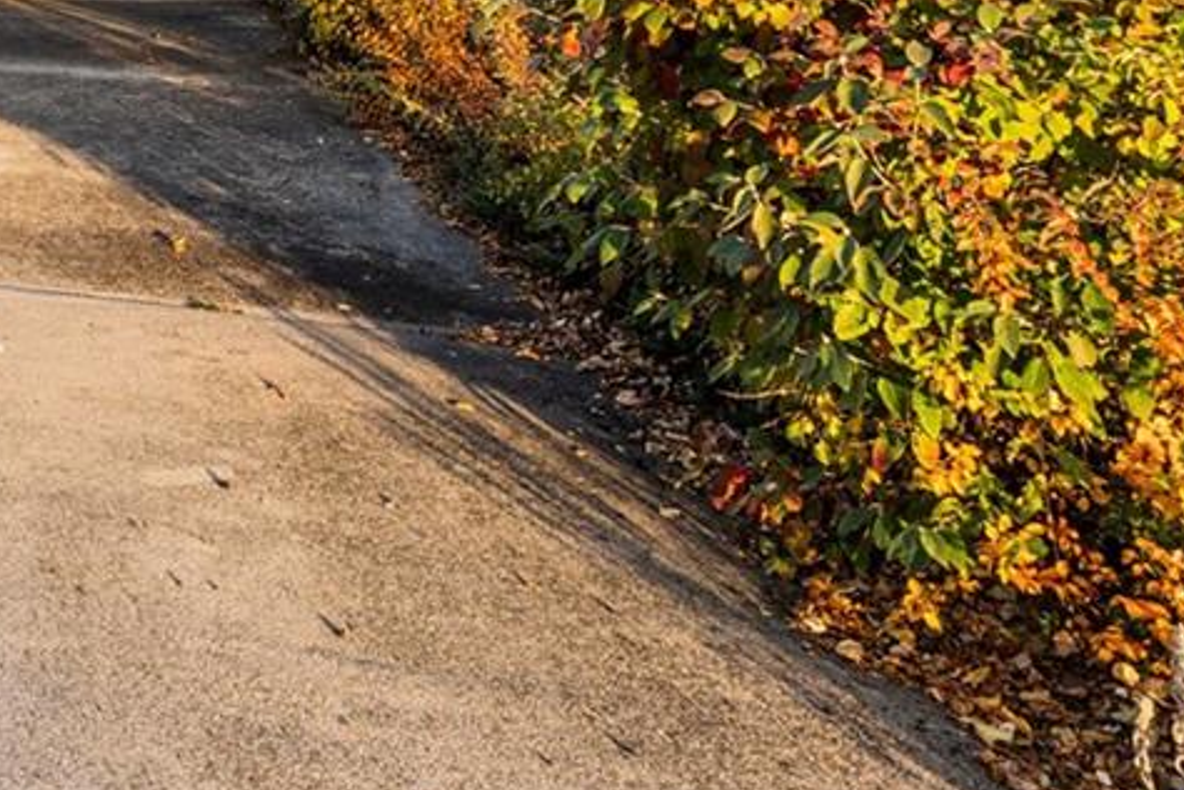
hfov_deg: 31.3
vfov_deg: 22.0
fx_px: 1776
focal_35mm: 54
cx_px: -220
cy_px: -288
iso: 400
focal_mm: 16
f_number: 8
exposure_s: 1/125
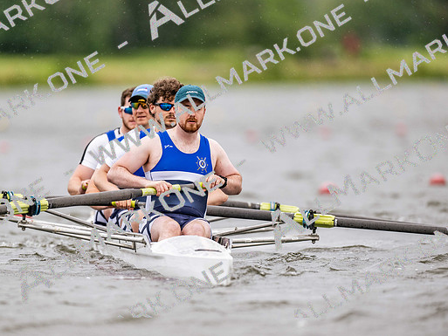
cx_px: 196
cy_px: 168
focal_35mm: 652
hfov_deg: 3.0
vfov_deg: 2.3
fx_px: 8440
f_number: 4
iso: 900
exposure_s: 1/2500
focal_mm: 600
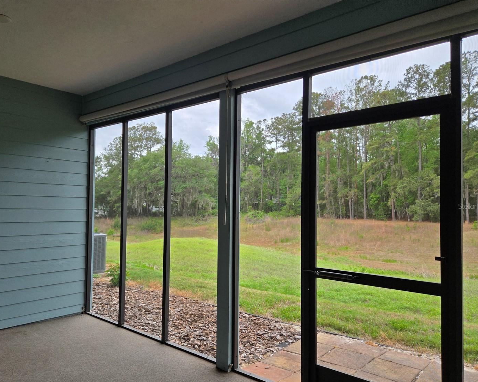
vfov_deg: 54.9
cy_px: 206
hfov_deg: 65.9
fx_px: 368
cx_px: 214
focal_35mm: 26
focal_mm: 5.4
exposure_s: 1/1989
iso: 80
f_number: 1.8
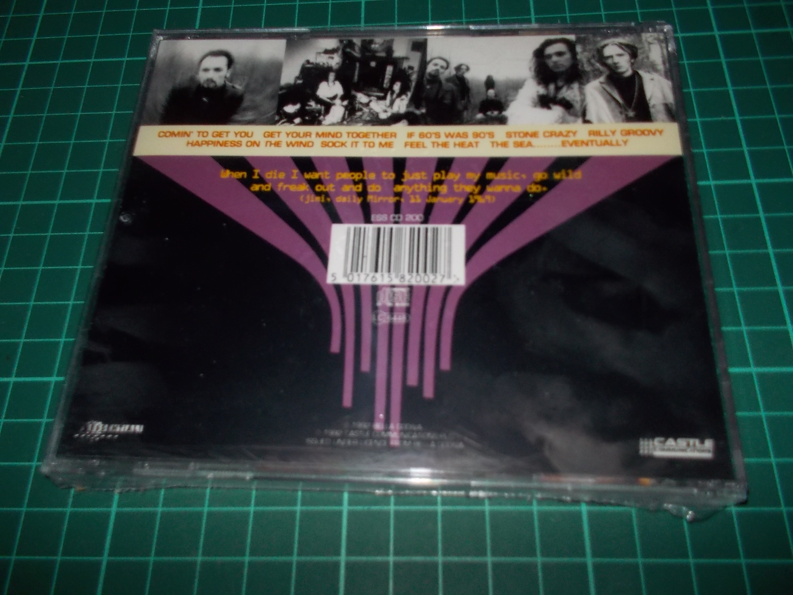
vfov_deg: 48.2
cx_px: 396
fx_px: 664
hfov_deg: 61.7
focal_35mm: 29
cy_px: 298
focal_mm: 4.1
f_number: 3.3
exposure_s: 1/30
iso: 200
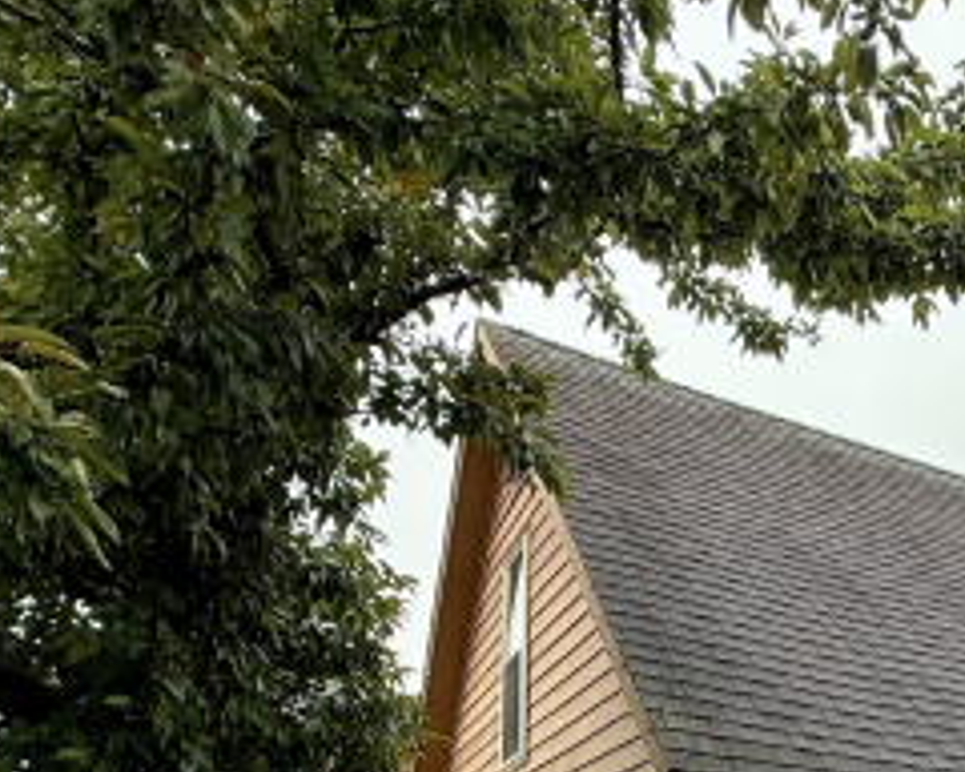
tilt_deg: +2.7
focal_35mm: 38
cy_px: 929
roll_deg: -0.1
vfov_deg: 32.3
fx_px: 1085
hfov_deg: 41.6
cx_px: 967
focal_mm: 2.22
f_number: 2.2
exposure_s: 1/226
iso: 64
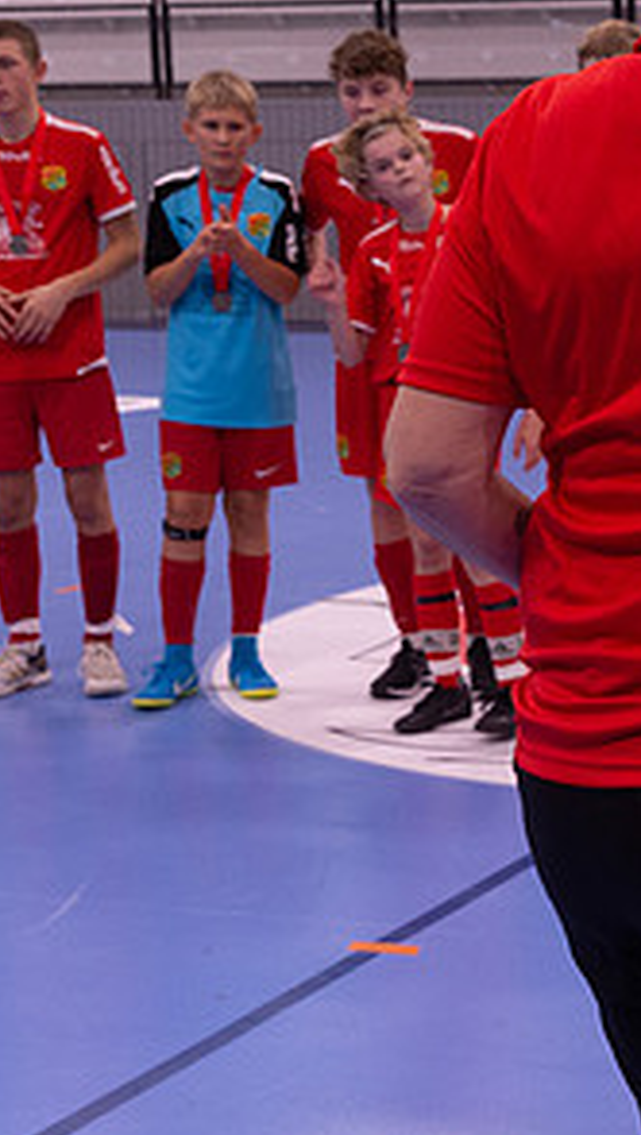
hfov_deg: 13.1
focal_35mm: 85
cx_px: 1104
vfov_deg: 25.0
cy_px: 517
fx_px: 2561
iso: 2000
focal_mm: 38
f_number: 3.5
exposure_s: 1/200
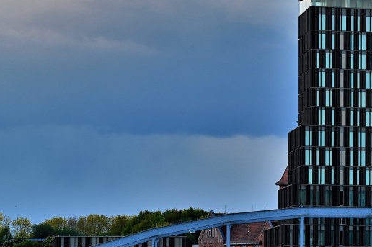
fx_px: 4563
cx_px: 402
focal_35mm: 442
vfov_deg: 3.1
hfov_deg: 4.7
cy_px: 225
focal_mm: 190
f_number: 10
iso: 200
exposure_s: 1/60
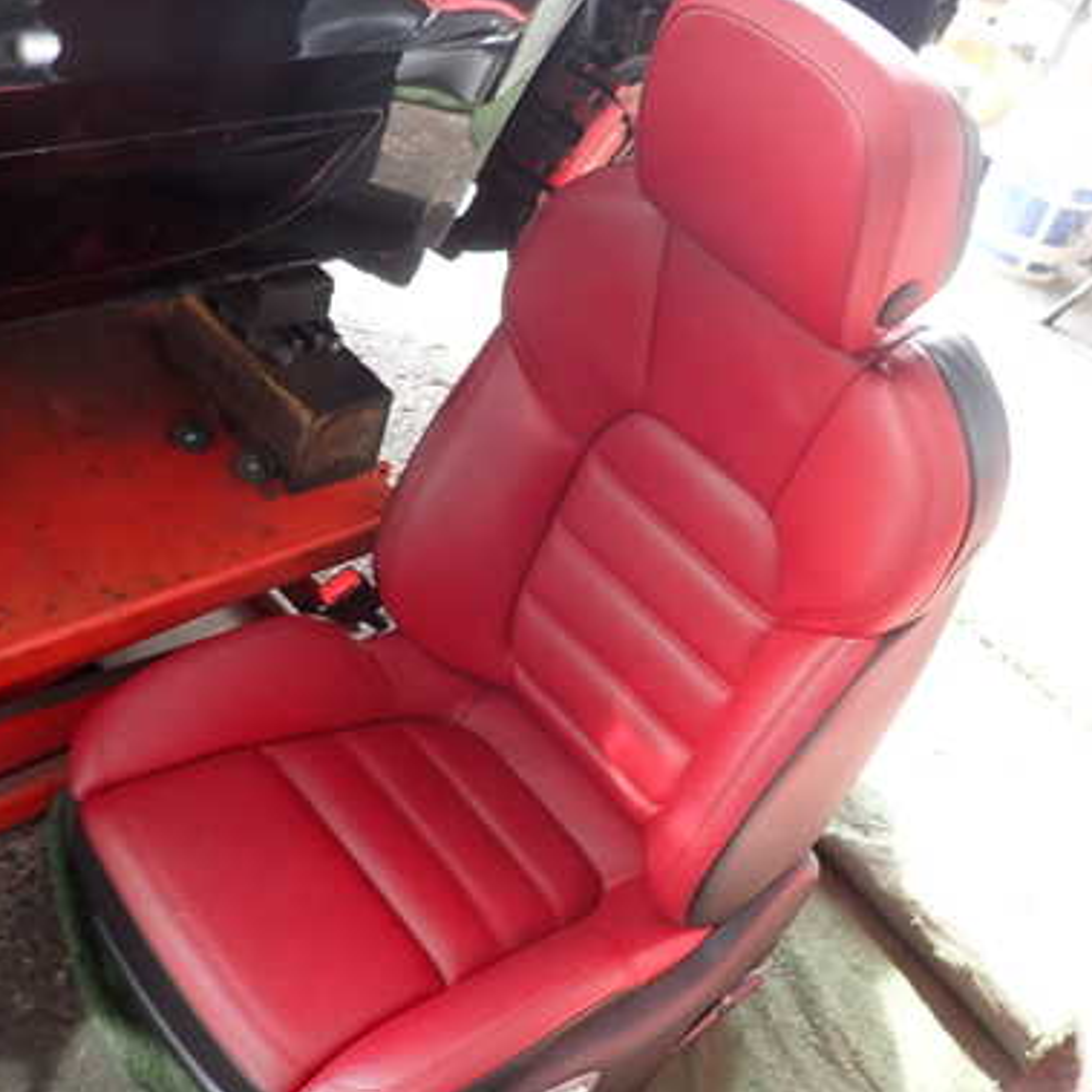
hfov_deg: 47.0
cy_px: 573
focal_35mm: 35
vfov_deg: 47.2
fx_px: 1249
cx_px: 645
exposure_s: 1/40
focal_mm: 4.5
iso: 200
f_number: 2
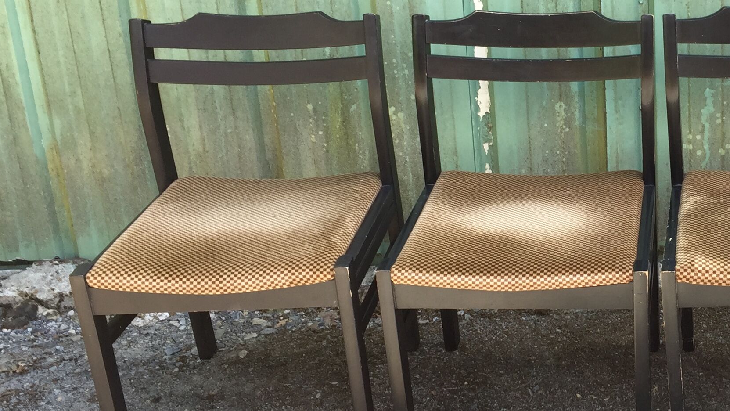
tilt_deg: -20.7
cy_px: 157
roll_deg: -0.2
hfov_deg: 32.0
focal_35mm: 62
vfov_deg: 19.4
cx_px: 675
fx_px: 1200
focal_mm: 4.15
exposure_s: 1/129
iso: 32
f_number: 2.2
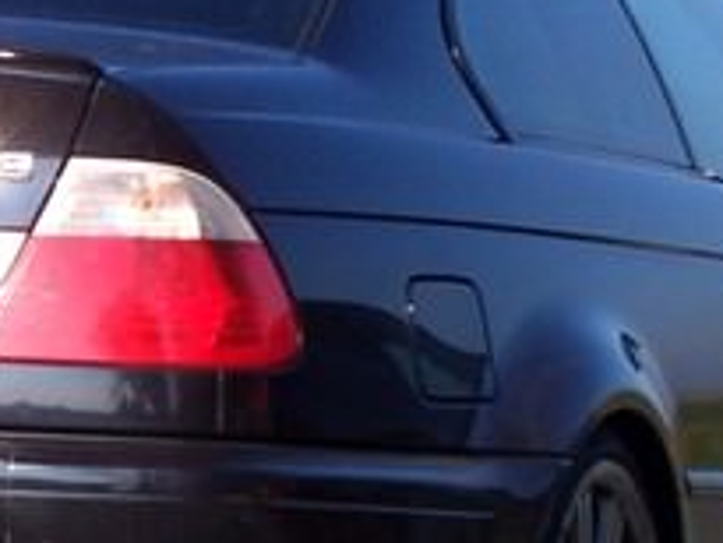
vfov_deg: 4.4
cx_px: -127
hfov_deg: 5.9
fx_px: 7001
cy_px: 282
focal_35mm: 335
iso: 80
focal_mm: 14.7
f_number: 4.8
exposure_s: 1/250
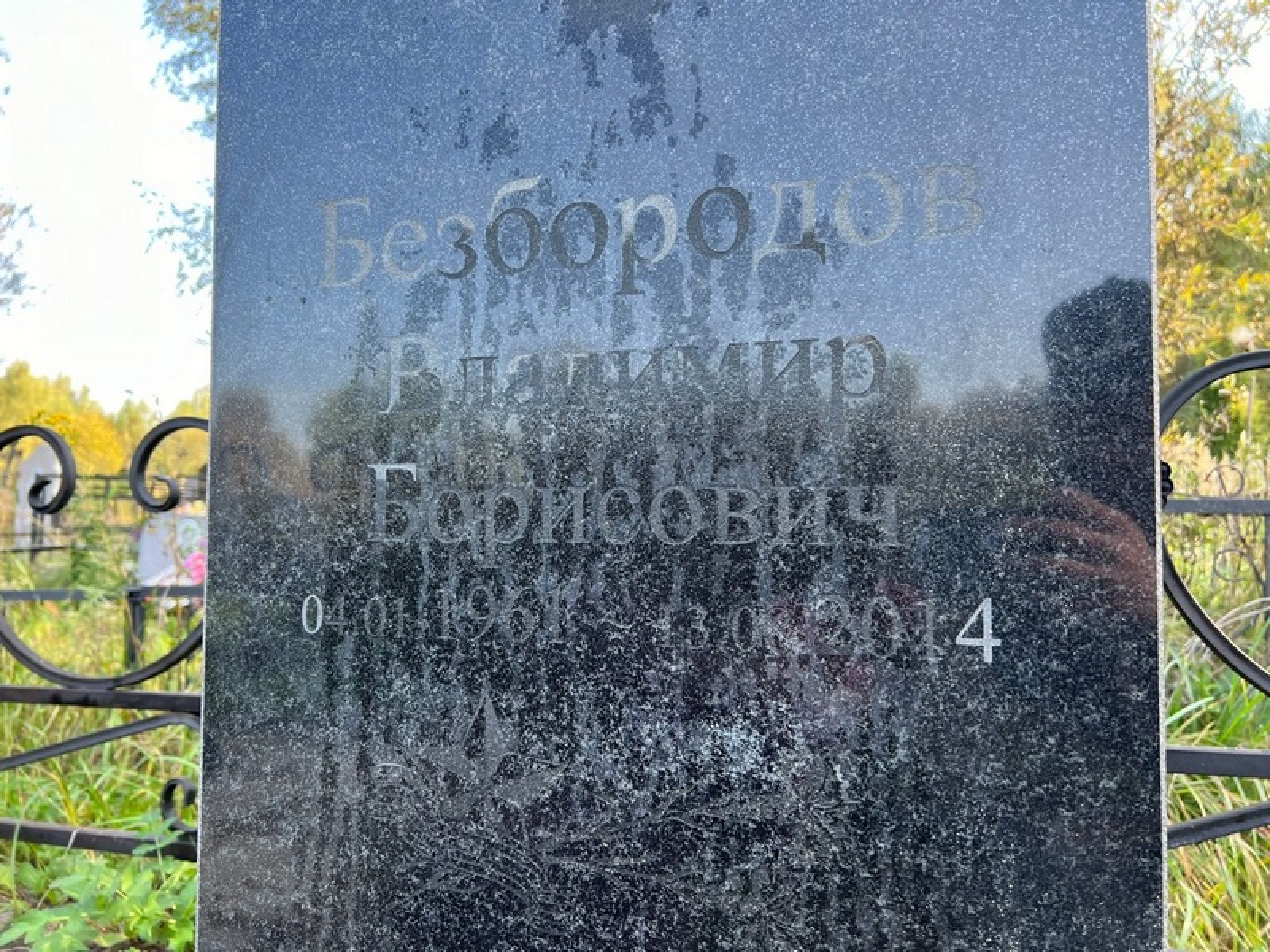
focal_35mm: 26
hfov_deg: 67.3
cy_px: 476
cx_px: 635
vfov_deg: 53.1
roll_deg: -2.9
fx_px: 954
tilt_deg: +5.0
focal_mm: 5.7
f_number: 1.5
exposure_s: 1/165
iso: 40
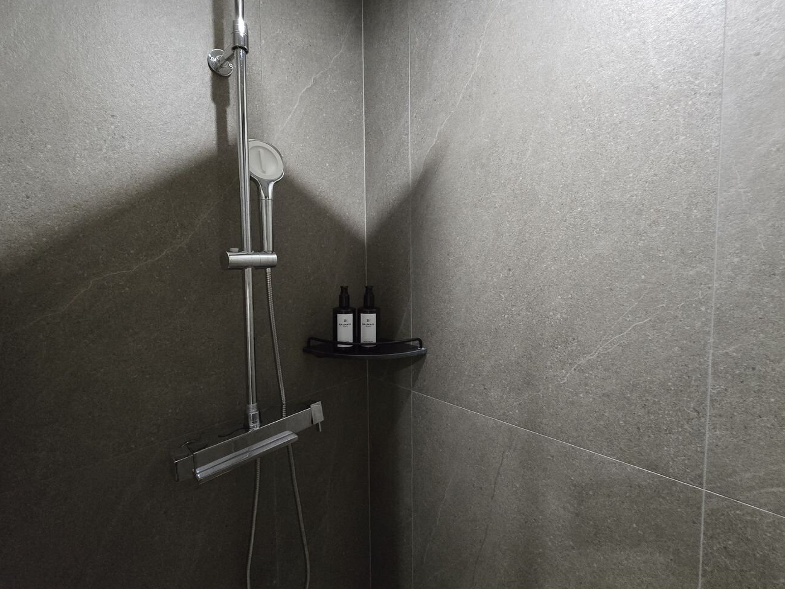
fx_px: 317
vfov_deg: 85.6
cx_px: 370
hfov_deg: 102.0
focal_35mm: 14
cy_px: 282
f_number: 2.2
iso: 1250
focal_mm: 2.2
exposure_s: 1/60
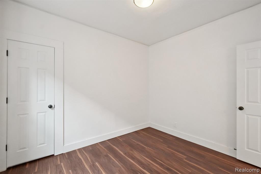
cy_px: 87
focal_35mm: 15
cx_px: 130
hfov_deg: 100.4
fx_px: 109
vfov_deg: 77.3
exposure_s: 1/30
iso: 2500
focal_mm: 10
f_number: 8
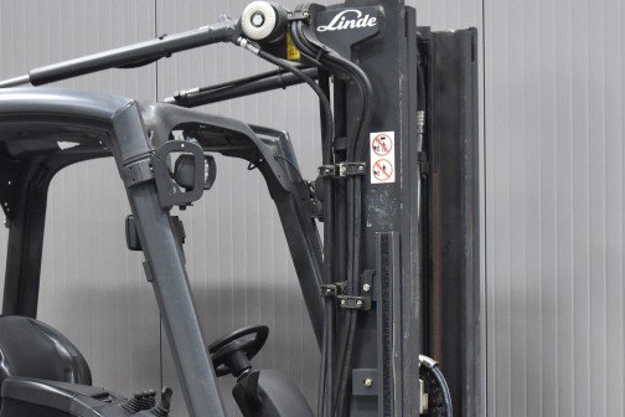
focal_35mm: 100
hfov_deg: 20.3
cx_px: 216
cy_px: 417
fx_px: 1736
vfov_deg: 13.5
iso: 1600
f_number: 4.2
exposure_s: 1/40
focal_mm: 28
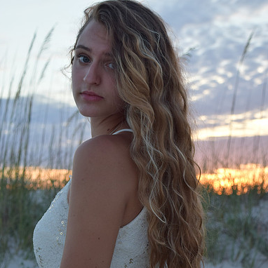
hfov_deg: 18.7
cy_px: 153
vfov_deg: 18.7
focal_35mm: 93
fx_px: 815
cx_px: 135
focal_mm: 48
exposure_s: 1/160
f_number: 6.3
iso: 400
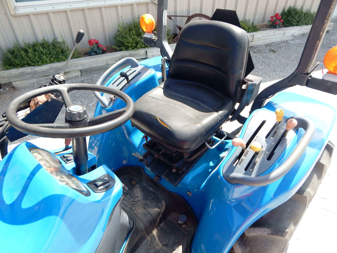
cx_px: 163
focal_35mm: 23
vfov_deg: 58.9
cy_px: 125
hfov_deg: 73.9
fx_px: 224
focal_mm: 4
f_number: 3
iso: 125
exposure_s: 1/400
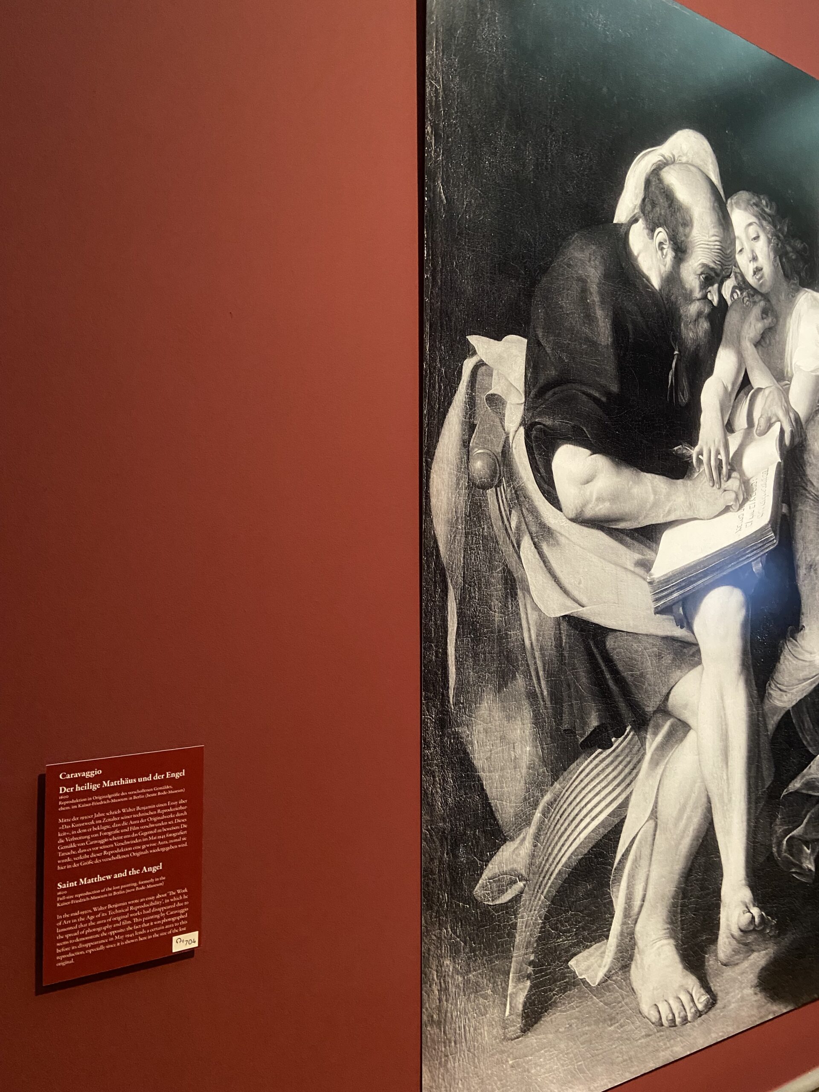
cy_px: 546
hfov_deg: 53.1
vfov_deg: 67.3
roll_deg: +1.3
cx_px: 410
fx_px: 820
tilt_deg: +3.7
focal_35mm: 26
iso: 640
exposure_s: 1/29
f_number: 1.8
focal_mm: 4.25
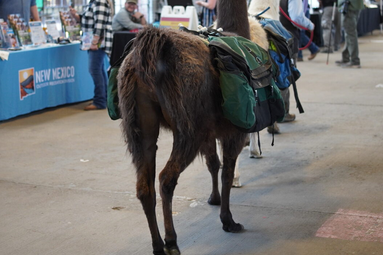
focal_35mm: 81
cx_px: 185
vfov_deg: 16.8
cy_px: 82
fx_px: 858
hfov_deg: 25.1
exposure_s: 1/320
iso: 800
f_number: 2
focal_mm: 35
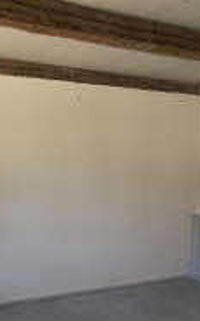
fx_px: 263
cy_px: 182
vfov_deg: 62.7
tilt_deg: -4.0
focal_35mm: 30
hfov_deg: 35.1
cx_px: -25
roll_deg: -0.3
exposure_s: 1/99
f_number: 2.2
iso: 64
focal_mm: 2.22
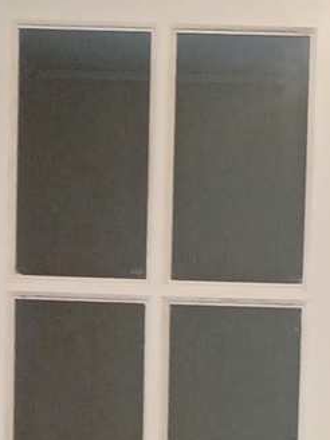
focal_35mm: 204
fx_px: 2593
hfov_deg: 7.3
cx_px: 264
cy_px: 746
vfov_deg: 9.3
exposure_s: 1/40
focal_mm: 4.27
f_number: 1.8
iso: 646
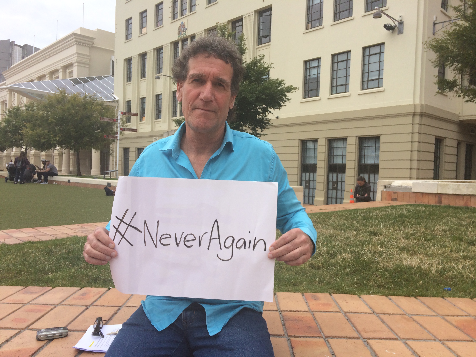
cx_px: 238
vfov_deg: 48.2
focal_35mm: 29
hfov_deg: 61.7
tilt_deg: +0.0
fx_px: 399
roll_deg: -0.2
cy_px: 178
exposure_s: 1/1580
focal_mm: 4.15
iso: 32
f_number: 2.2
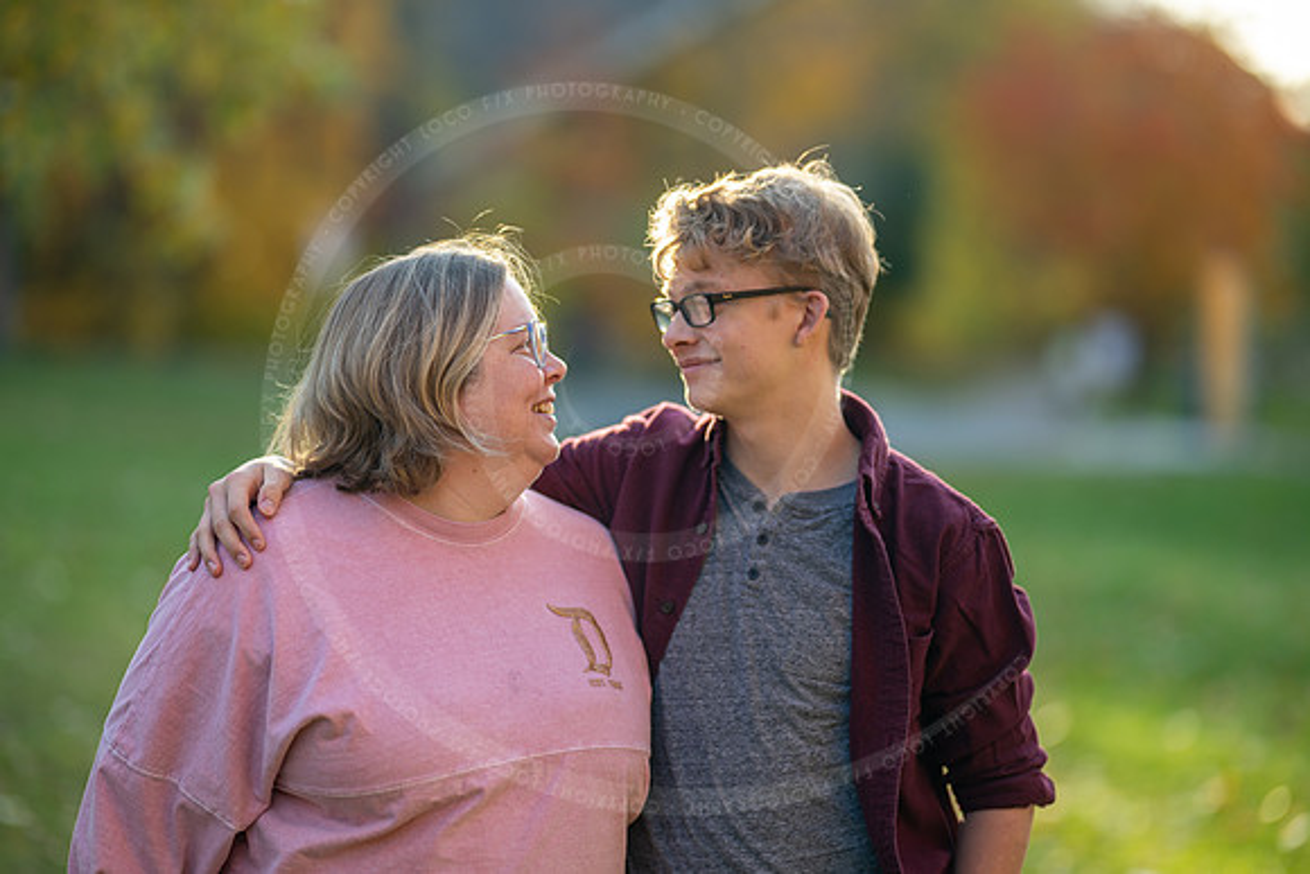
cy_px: 437
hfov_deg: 23.9
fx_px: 3094
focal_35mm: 85
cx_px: 655
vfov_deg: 16.1
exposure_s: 1/800
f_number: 1.2
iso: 80
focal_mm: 85
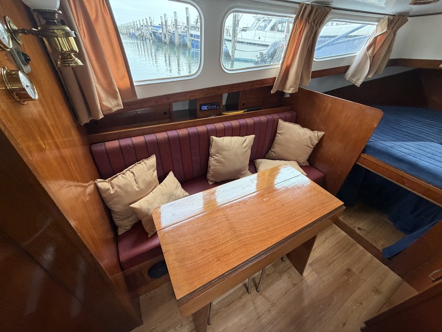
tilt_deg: -36.1
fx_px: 179
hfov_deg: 102.1
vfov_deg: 85.7
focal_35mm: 14
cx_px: 221
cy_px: 166
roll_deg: -4.3
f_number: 2.2
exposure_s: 1/94
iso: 320
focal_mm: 2.22
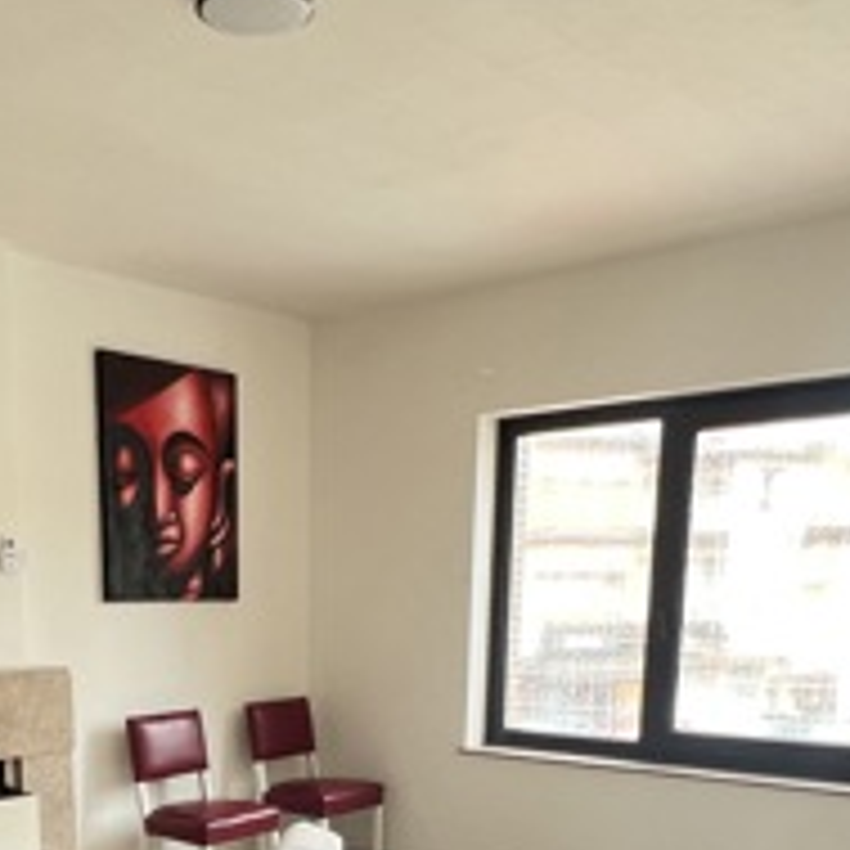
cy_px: 872
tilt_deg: -14.4
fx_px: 1083
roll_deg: +1.3
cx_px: 234
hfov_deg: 41.8
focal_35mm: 39
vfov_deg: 37.7
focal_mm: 1.57
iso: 125
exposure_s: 1/99
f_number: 1.8
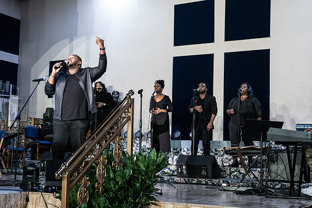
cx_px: 156
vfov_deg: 26.0
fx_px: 451
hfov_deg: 38.2
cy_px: 104
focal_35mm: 52
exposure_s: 1/125
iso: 6400
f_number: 4
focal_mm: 49
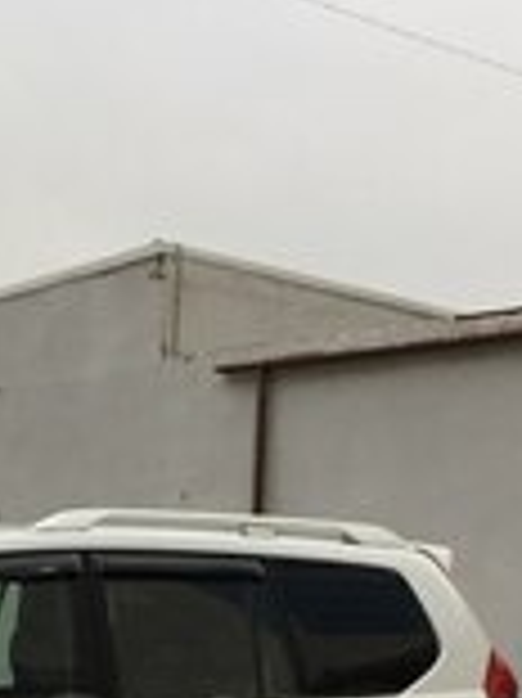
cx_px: 9
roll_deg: -0.8
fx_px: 1872
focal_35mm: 93
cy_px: 748
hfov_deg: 15.6
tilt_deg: -3.0
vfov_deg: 20.2
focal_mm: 4.15
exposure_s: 1/214
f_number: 2.2
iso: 32
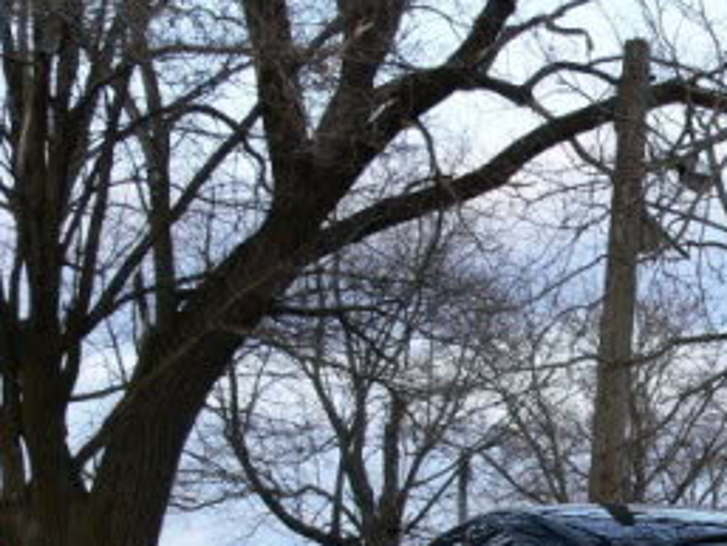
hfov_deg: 20.9
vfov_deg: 16.7
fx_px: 1828
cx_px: 883
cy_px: 515
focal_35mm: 87
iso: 80
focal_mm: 7.4
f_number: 6.3
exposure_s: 1/8
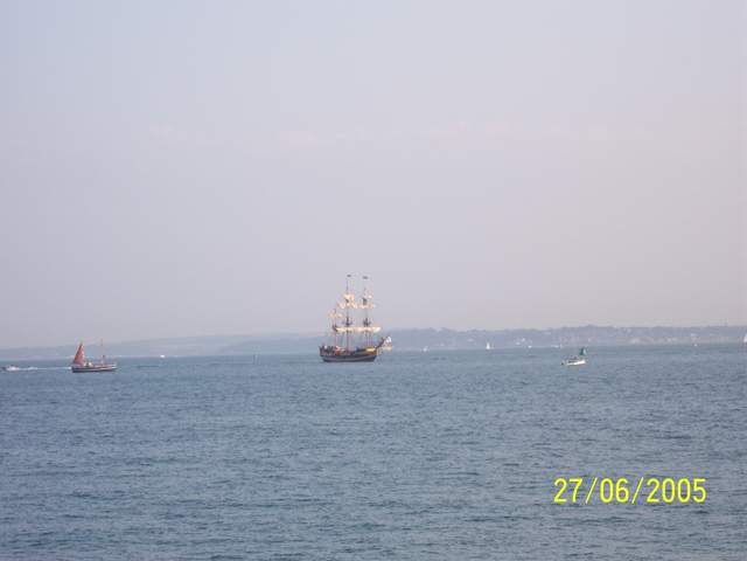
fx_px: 2460
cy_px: 280
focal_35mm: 114
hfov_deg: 17.3
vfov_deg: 13.0
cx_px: 374
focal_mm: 24
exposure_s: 1/350
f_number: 4.8
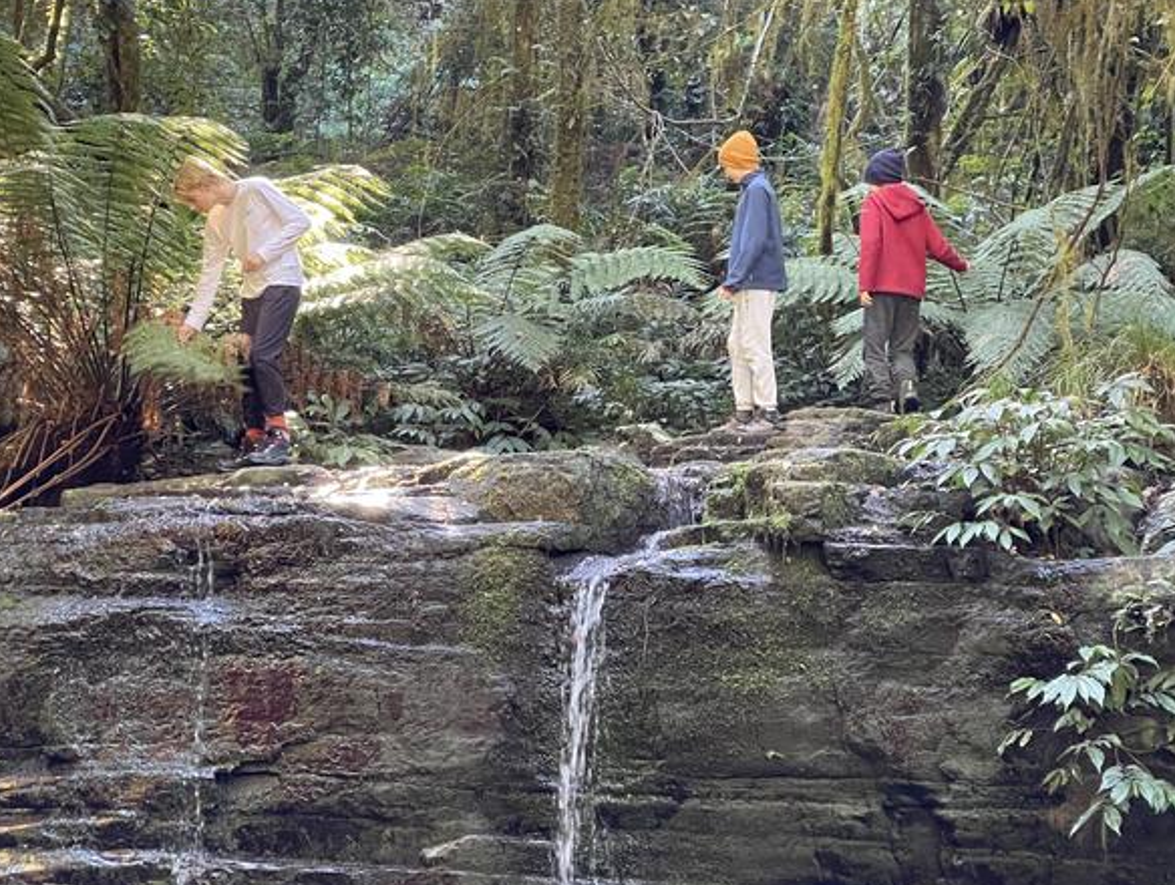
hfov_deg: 28.5
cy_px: 450
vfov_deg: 21.7
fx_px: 2312
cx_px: 616
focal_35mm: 68
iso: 500
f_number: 2.2
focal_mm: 7.5
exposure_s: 1/60
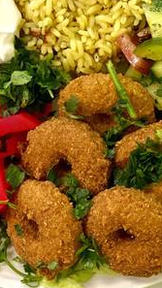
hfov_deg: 8.7
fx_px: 1069
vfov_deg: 15.3
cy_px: 83
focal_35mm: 140
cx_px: 78
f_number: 2
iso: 125
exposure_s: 1/120
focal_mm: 6
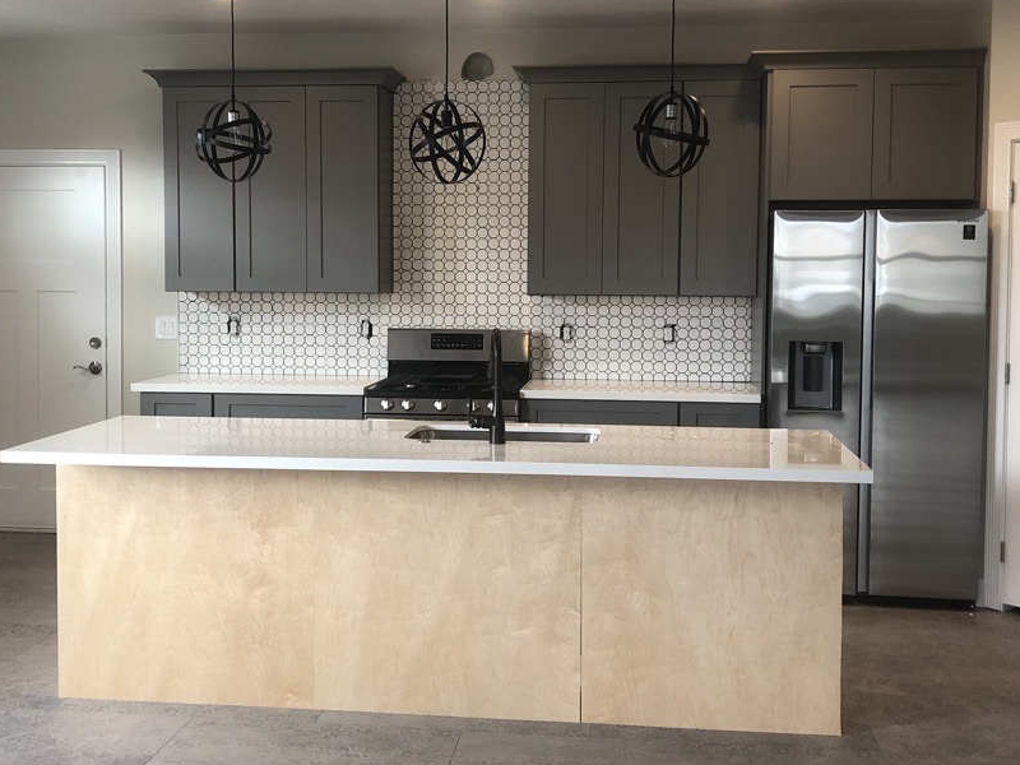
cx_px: 502
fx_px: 1238
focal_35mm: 42
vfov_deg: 34.3
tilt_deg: -2.8
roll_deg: +1.8
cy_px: 342
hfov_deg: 44.8
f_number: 1.8
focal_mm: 3.99
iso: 25
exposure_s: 1/30
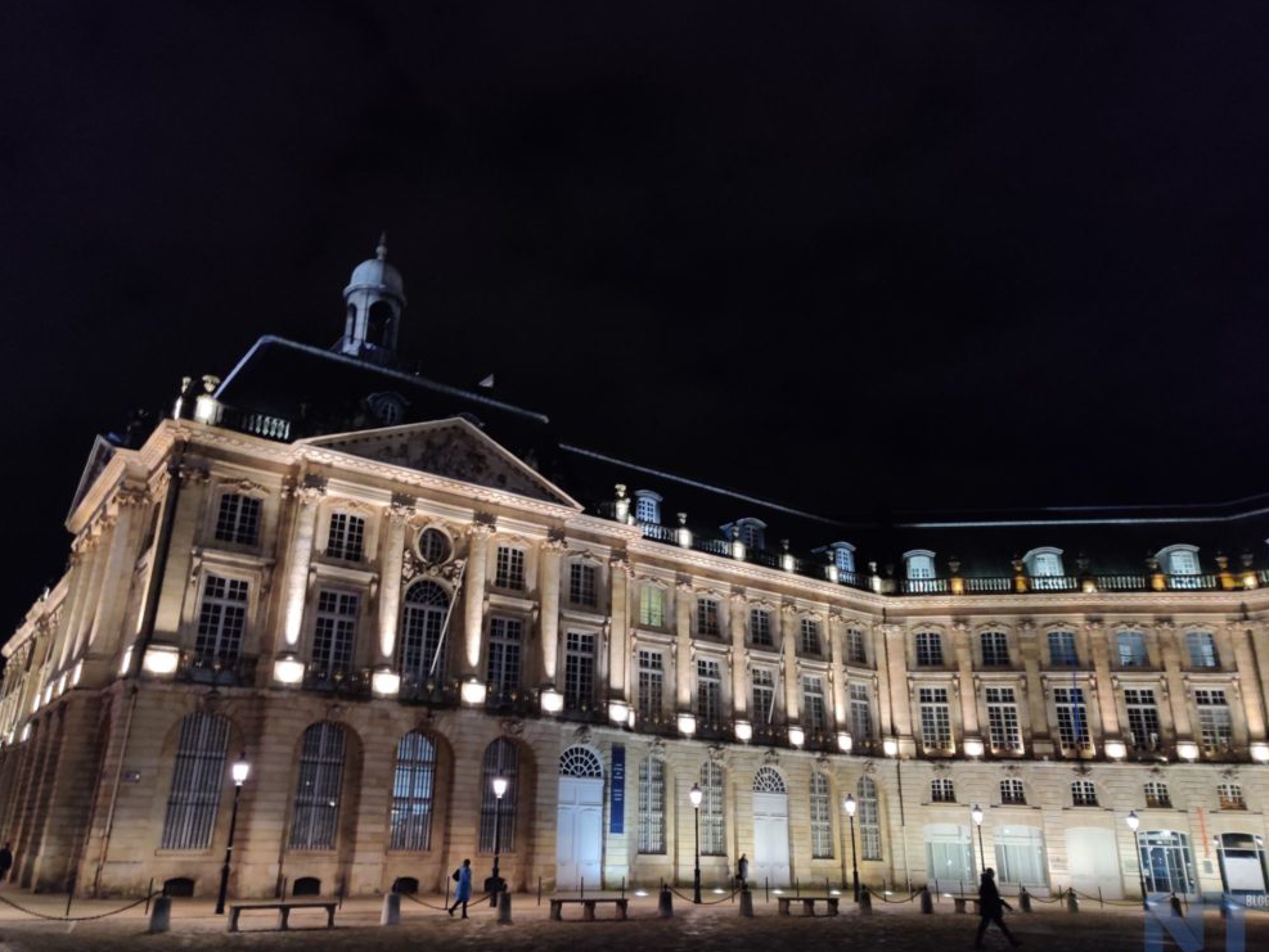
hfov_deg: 63.4
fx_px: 1027
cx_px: 615
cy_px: 465
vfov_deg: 49.8
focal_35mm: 28
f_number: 1.65
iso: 800
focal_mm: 4.75
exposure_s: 1/33
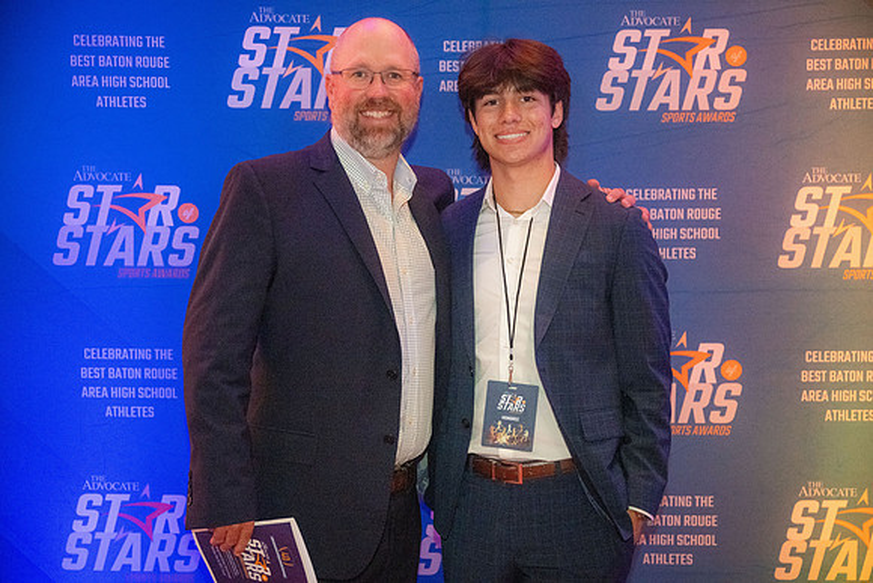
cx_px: 436
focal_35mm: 47
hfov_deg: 41.9
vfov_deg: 28.7
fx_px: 1140
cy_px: 292
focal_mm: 47
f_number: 2.8
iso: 6400
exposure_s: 1/125
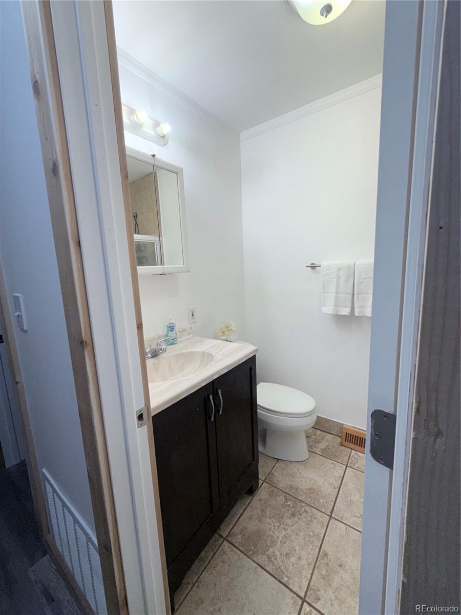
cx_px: 230
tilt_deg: -12.2
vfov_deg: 102.1
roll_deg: +1.2
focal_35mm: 14
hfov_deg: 85.7
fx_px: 249
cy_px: 308
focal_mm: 2.22
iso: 50
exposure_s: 1/143
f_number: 2.2
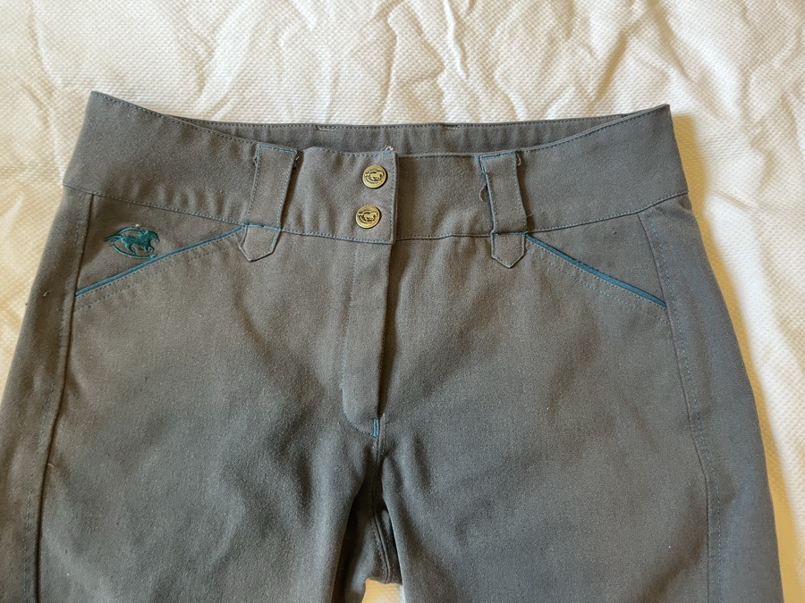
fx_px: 605
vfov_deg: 53.1
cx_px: 402
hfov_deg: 67.3
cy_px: 302
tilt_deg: -75.1
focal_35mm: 26
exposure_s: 1/60
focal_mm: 5.1
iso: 200
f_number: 1.6
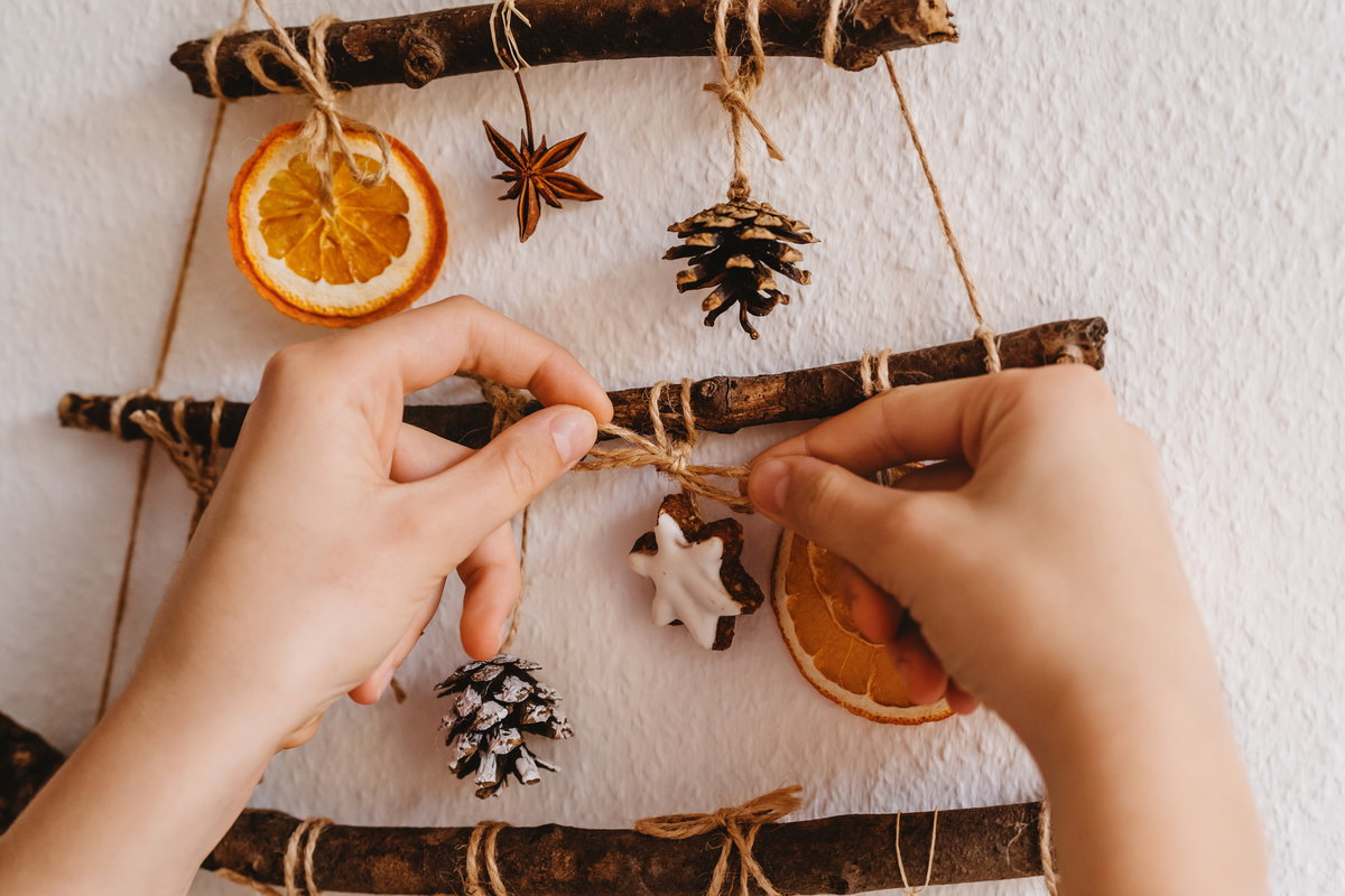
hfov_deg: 39.6
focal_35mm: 50
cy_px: 448
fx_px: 1868
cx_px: 672
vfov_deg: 27.0
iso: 2000
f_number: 3.2
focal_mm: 50
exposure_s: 1/250
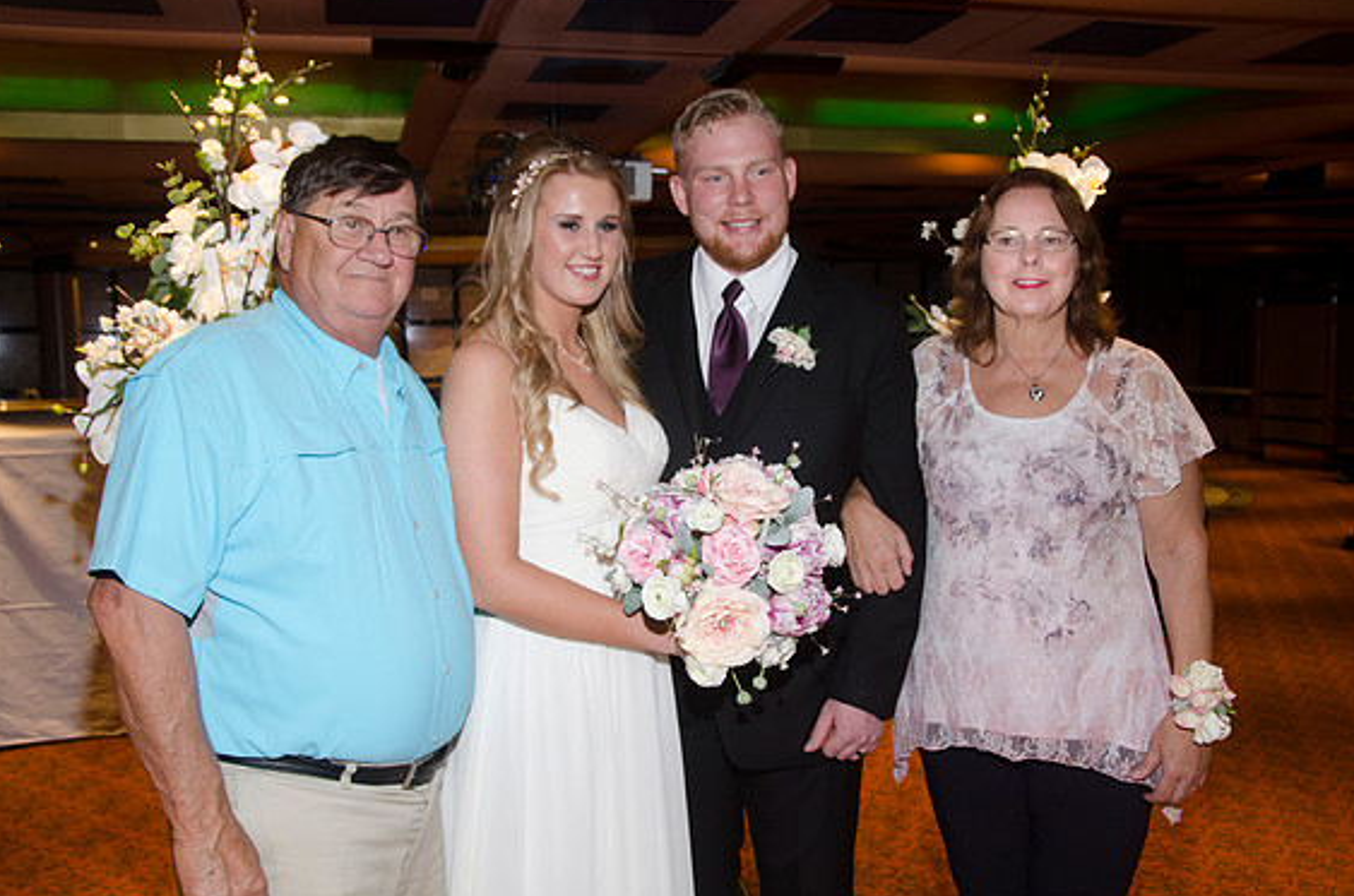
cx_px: 688
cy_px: 444
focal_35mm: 34
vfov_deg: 38.7
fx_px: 1276
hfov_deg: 55.9
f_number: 5.6
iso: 400
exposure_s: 1/60
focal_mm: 22
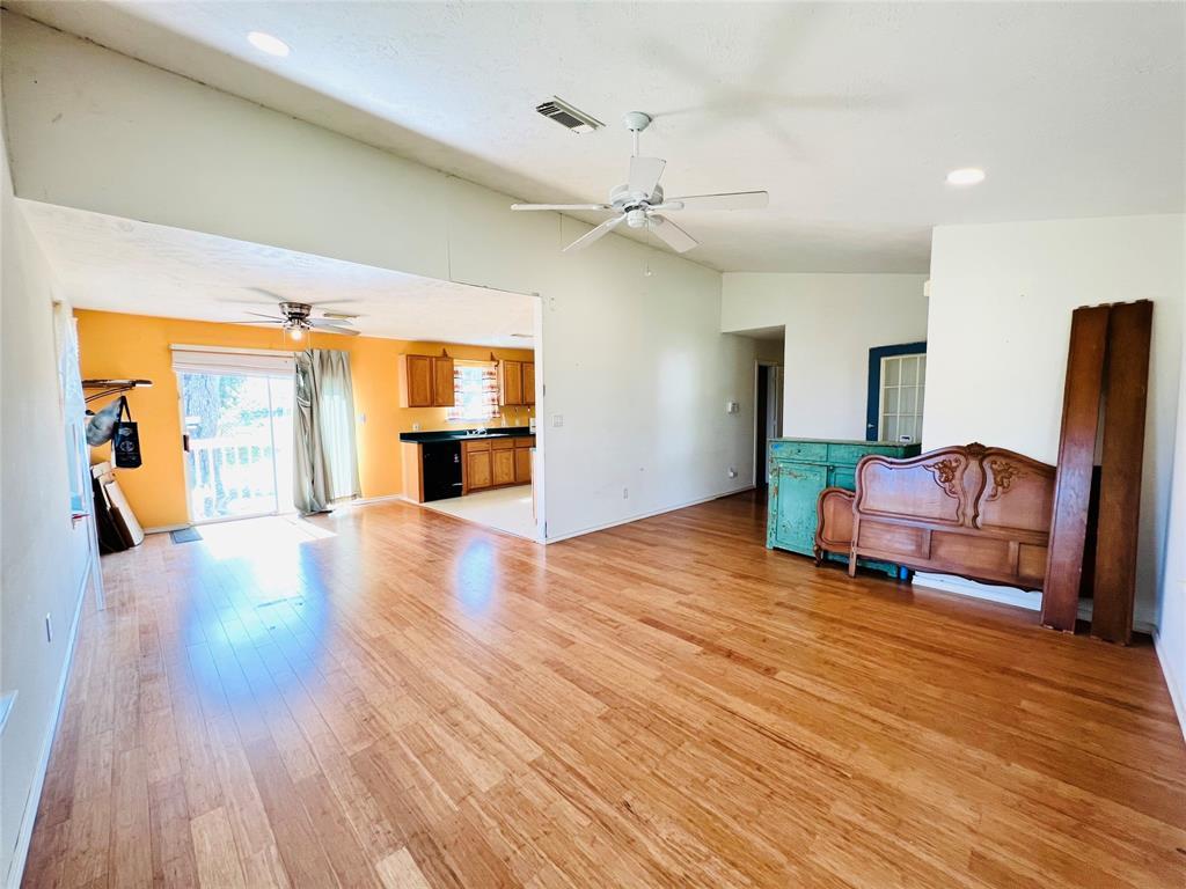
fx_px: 445
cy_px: 444
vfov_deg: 89.9
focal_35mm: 13
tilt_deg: -5.3
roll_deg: +0.4
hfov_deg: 106.2
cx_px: 593
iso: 125
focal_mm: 1.57
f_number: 1.8
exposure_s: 1/120
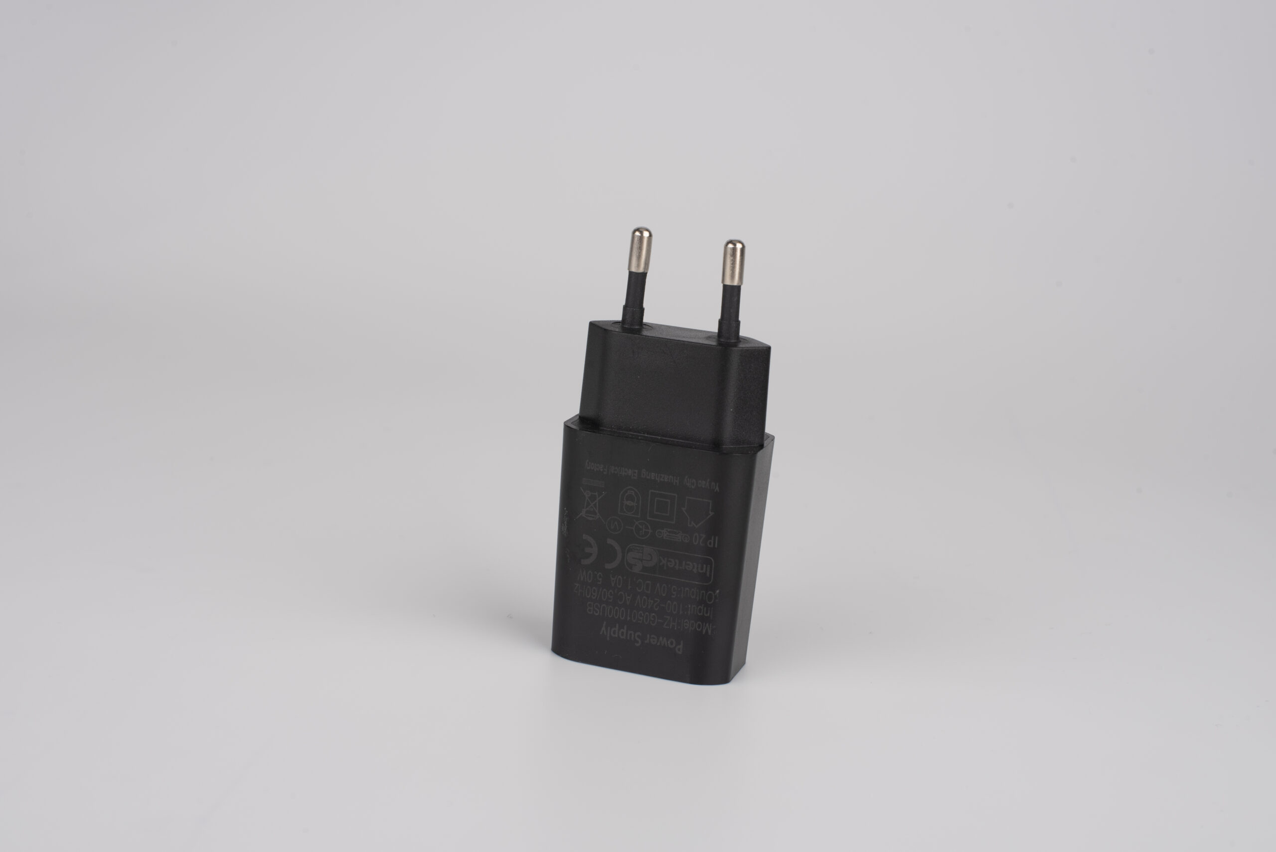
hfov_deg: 39.6
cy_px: 426
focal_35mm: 50
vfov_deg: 27.0
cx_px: 638
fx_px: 1773
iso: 100
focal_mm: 50
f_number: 16
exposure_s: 1/100
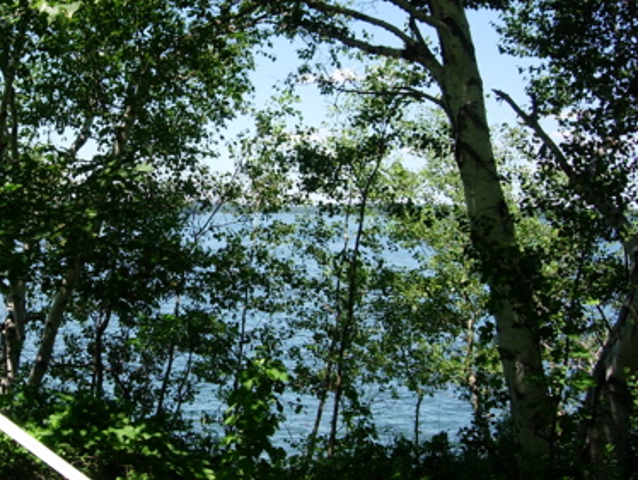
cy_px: 261
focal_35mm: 65
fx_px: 1199
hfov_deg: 29.2
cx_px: 133
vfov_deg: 22.6
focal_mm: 7.8
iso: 64
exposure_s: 1/861
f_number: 2.8
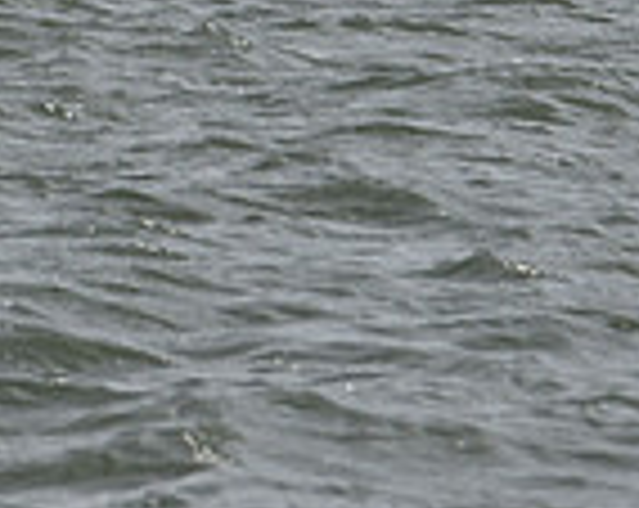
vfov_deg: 2.2
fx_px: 13060
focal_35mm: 692
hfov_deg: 2.8
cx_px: 110
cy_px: -778
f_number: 11
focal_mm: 180
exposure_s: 1/800
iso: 250
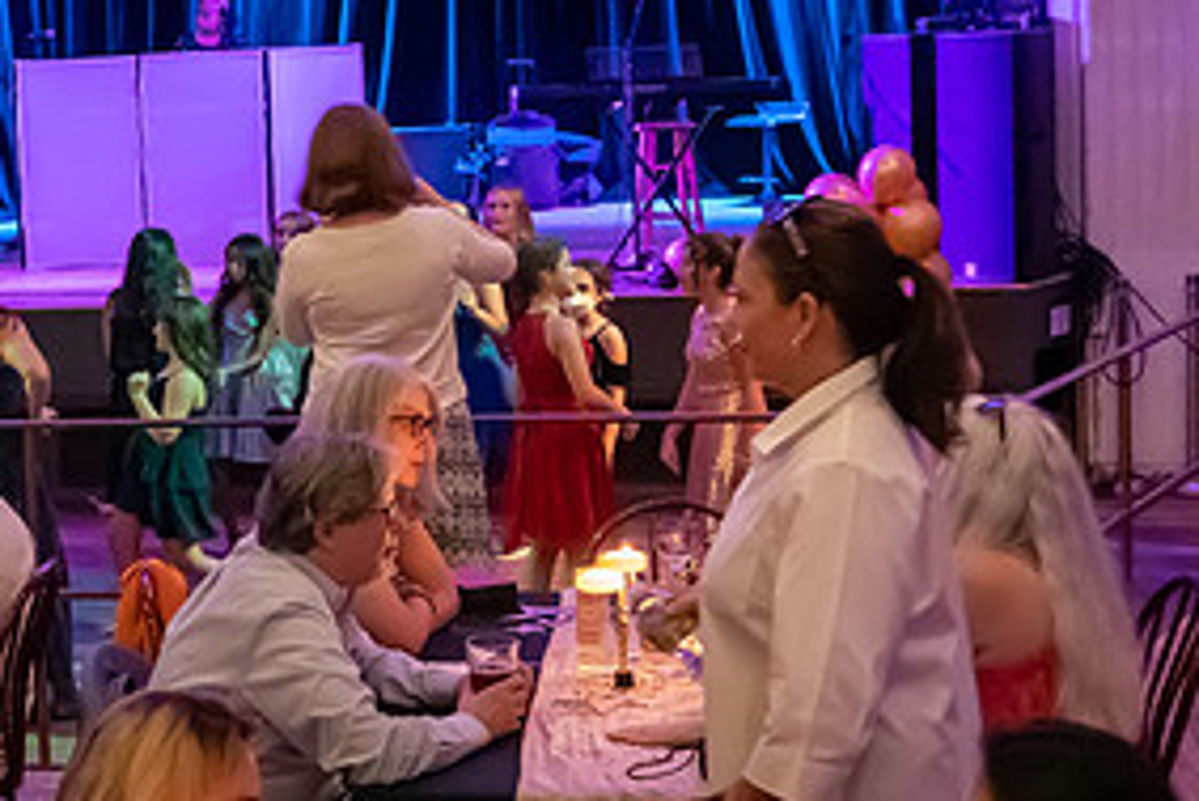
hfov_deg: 22.8
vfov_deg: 16.1
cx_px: -32
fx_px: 2832
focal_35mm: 85
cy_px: 290
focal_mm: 26
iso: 16000
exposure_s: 1/160
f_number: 2.8
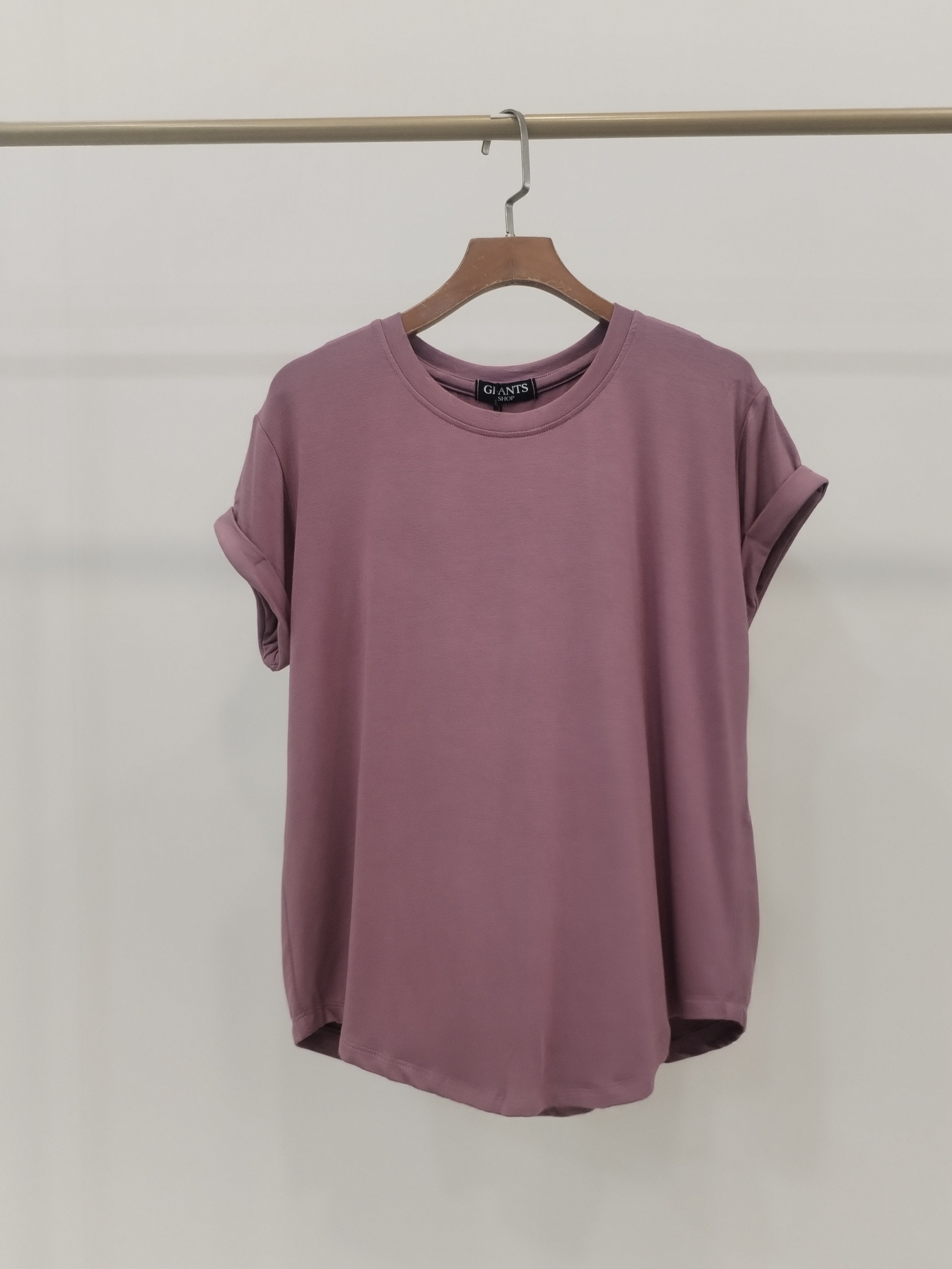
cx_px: 506
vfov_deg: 58.3
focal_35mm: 31
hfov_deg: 45.4
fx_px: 1137
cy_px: 665
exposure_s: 1/60
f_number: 1.8
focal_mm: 4.75
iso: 249
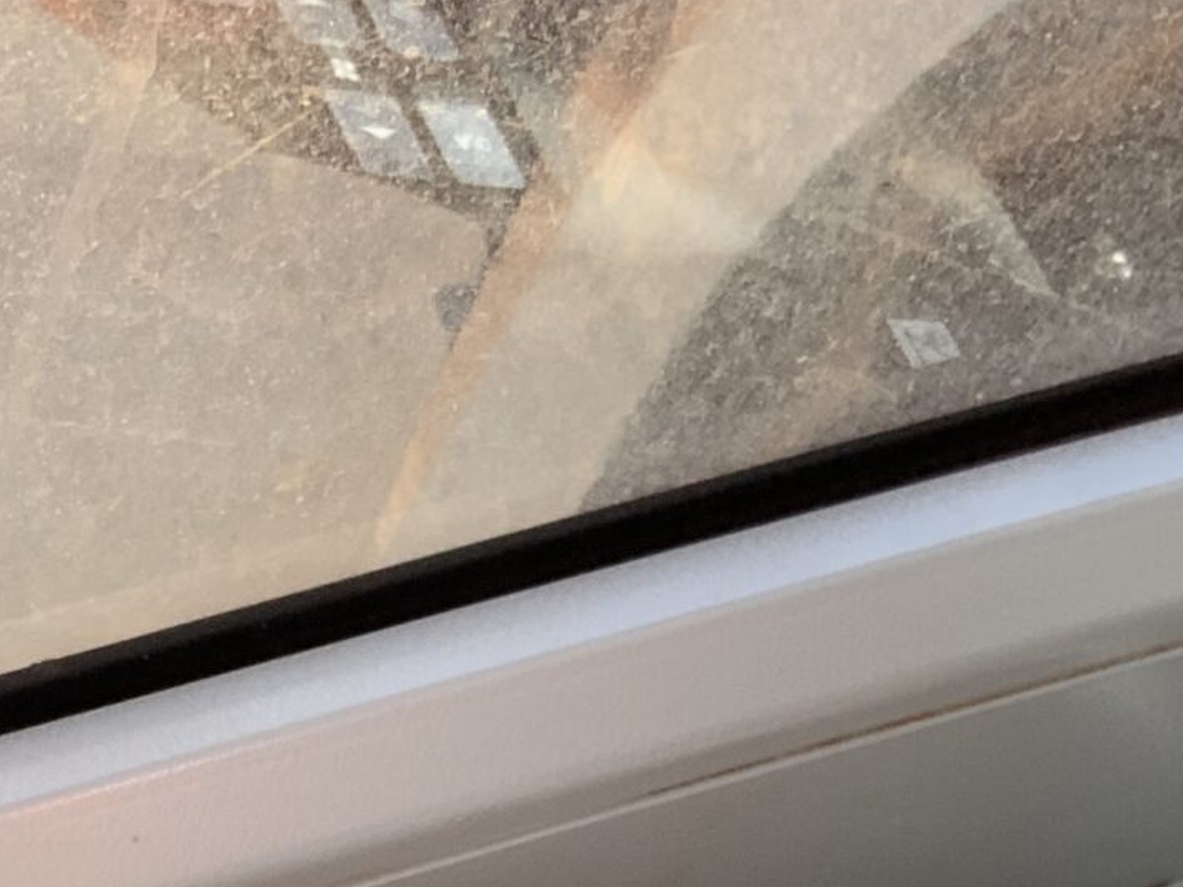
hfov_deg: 18.7
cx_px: 227
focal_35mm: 104
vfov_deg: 12.9
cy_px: 1582
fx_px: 3553
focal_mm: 3
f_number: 1.8
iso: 32
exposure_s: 1/122
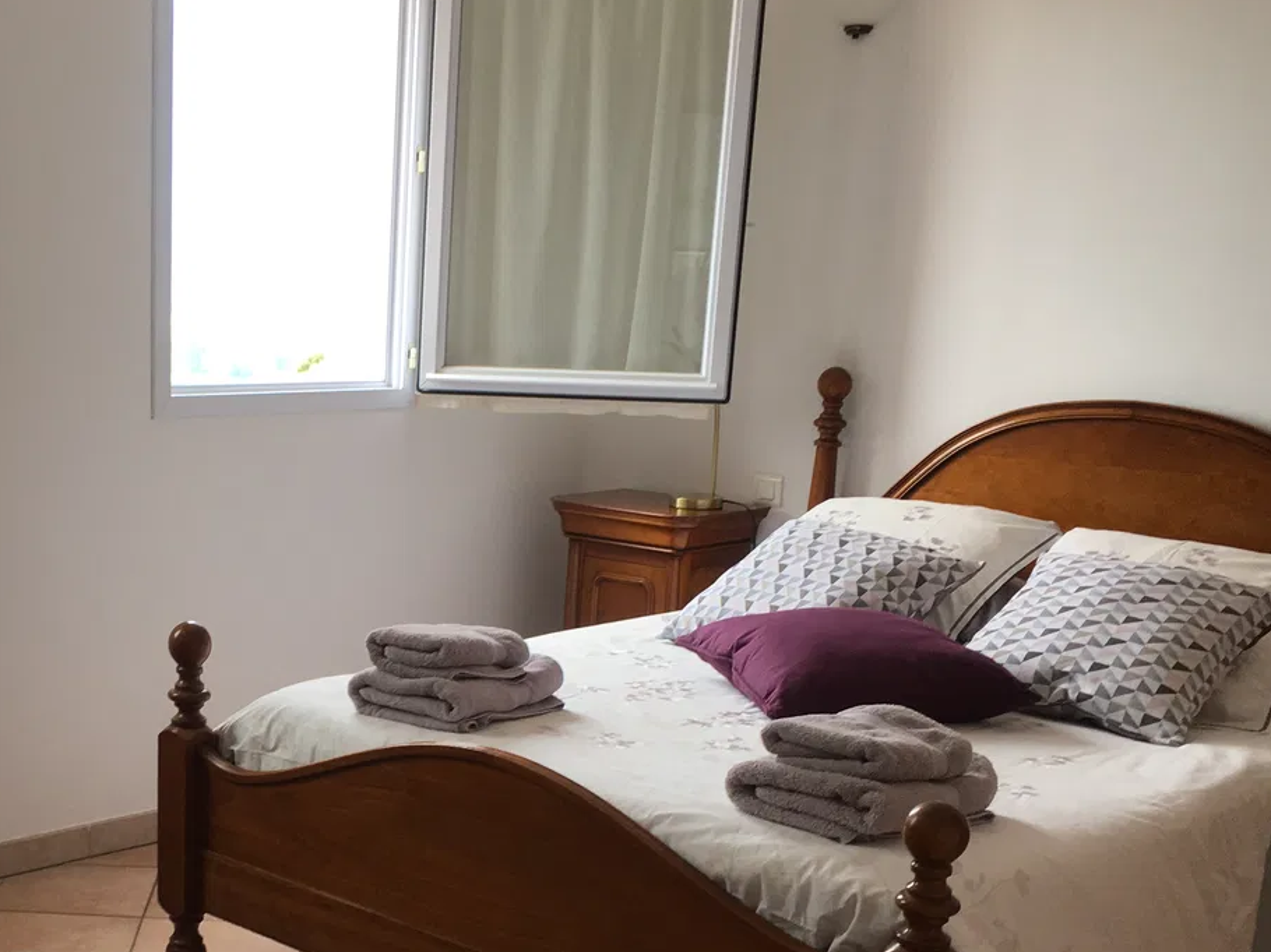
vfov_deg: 27.9
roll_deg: -3.0
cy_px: 766
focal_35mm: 51
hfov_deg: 36.3
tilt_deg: -14.7
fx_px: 1872
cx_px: 264
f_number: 2.2
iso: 32
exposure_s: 1/100
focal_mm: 4.15
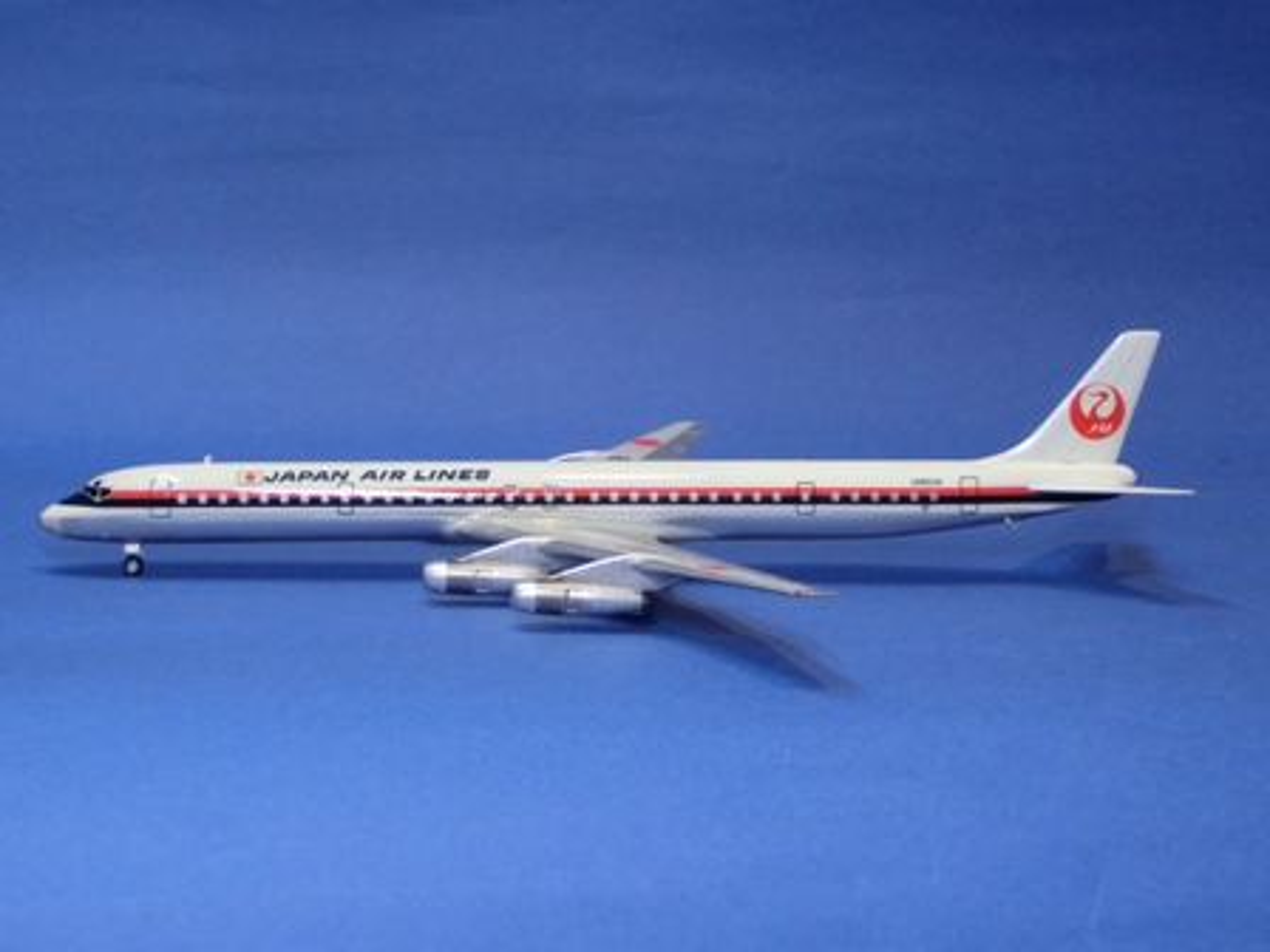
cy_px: 476
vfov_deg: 19.4
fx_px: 2788
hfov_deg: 25.7
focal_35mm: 76
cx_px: 635
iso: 500
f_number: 4.9
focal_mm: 13.48
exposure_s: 1/60
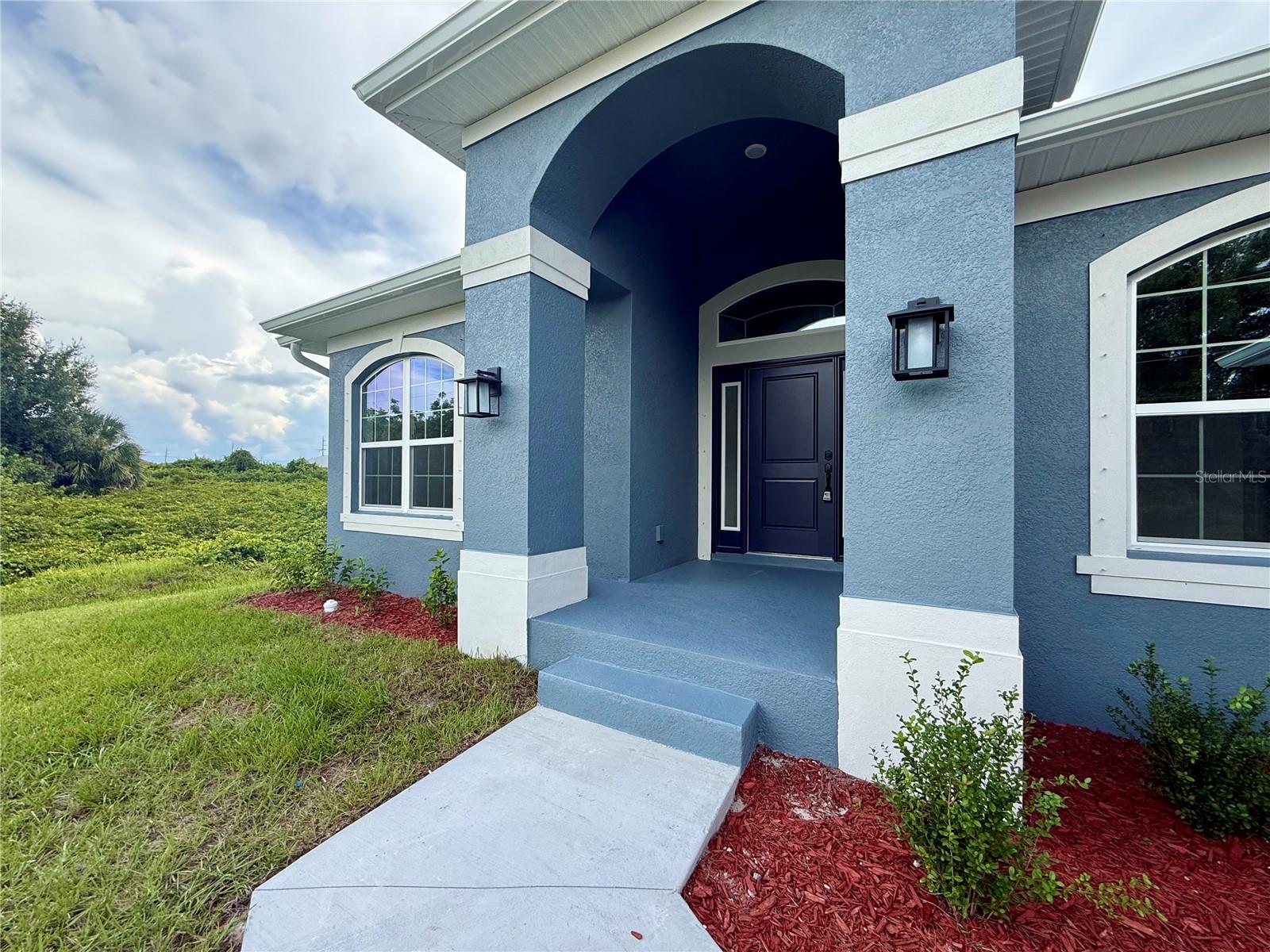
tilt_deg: +2.0
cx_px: 635
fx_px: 514
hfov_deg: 102.1
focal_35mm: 14
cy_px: 476
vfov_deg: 85.7
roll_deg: -0.5
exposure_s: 1/694
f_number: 2.2
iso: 64
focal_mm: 2.22
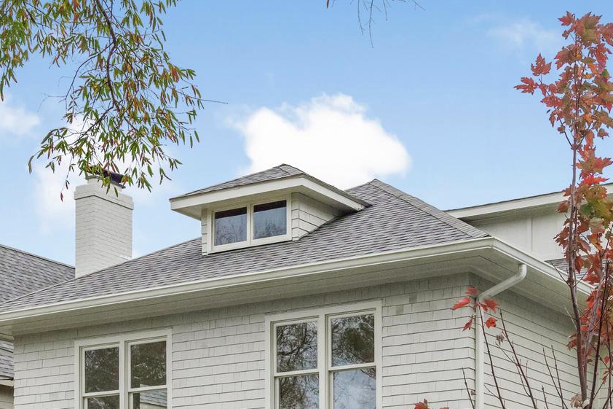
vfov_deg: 18.1
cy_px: 427
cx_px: 473
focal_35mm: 73
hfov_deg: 27.3
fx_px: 1243
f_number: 7.1
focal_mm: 30
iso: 2000
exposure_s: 1/500
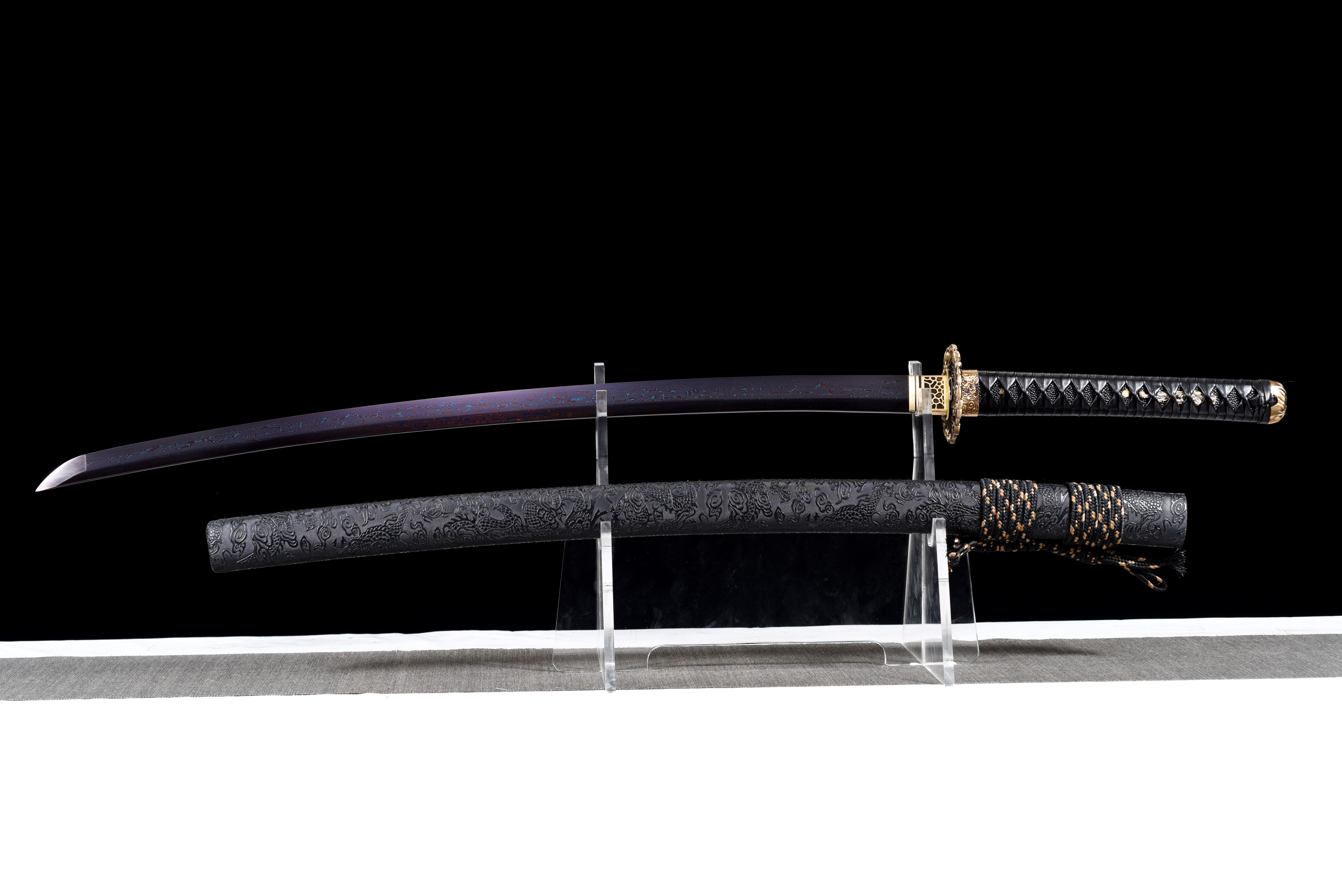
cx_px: 671
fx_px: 2237
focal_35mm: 60
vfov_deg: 22.6
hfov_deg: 33.4
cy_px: 448
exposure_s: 1/160
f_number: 6.3
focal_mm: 60
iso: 100
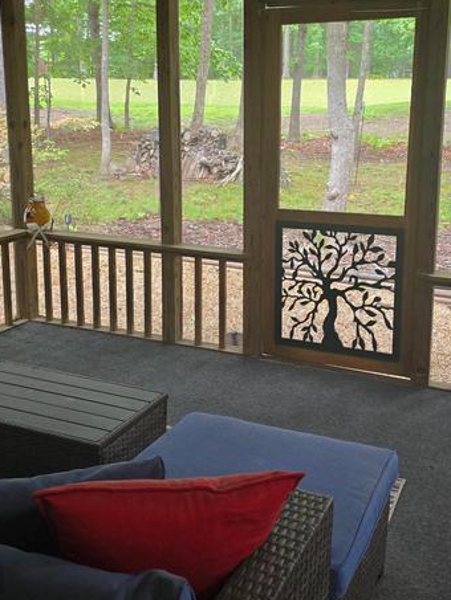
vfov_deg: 47.6
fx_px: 677
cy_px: 245
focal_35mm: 39
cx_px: 260
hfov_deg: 36.8
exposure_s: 1/120
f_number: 1.7
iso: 500
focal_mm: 6.3
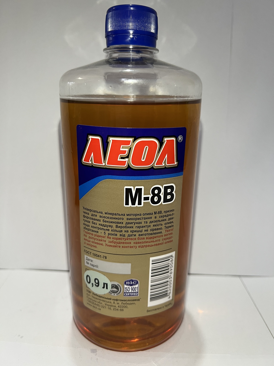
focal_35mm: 26
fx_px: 274
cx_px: 137
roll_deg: -0.4
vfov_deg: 67.3
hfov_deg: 53.1
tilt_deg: -18.4
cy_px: 183
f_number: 1.5
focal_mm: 5.7
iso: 80
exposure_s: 1/50
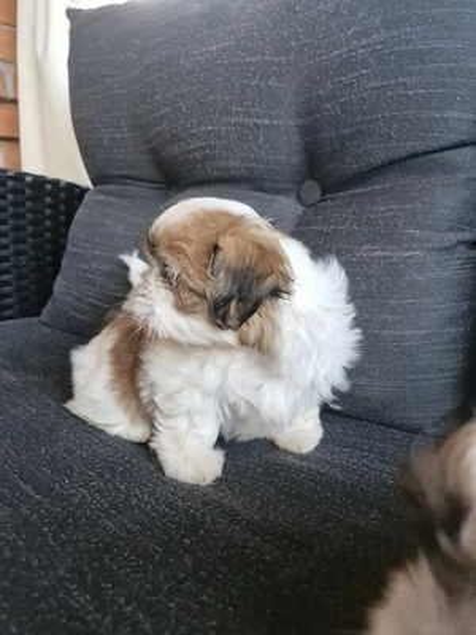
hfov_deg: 58.9
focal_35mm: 23
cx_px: 238
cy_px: 318
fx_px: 422
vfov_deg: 73.9
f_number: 1.8
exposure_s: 1/100
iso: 1000
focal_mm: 5.54
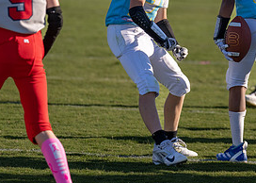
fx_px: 3059
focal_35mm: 421
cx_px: 272
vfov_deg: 3.4
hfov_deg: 4.8
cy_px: -40
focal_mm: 134
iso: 100
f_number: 2.8
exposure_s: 1/2000
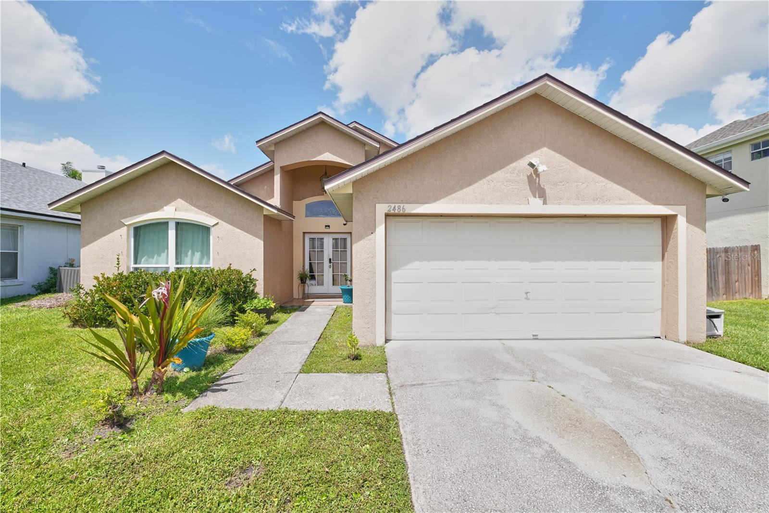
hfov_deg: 104.3
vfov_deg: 81.2
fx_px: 299
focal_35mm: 14
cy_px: 256
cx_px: 384
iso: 100
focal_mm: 14
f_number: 7.1
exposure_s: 1/200
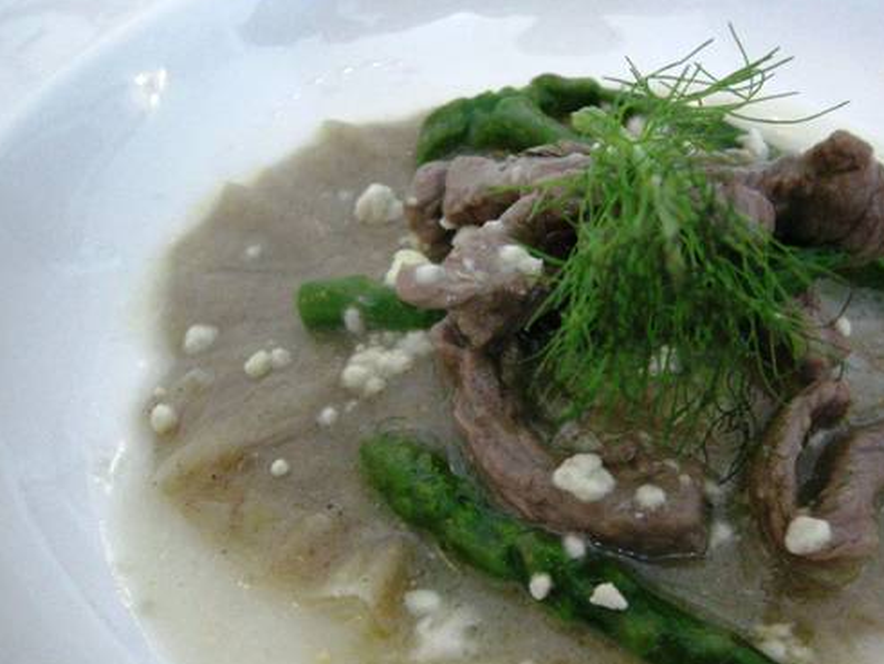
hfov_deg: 40.1
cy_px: 417
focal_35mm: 47
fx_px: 1201
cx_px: 561
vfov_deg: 30.8
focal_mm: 7.5
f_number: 2.7
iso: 771
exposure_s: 1/125
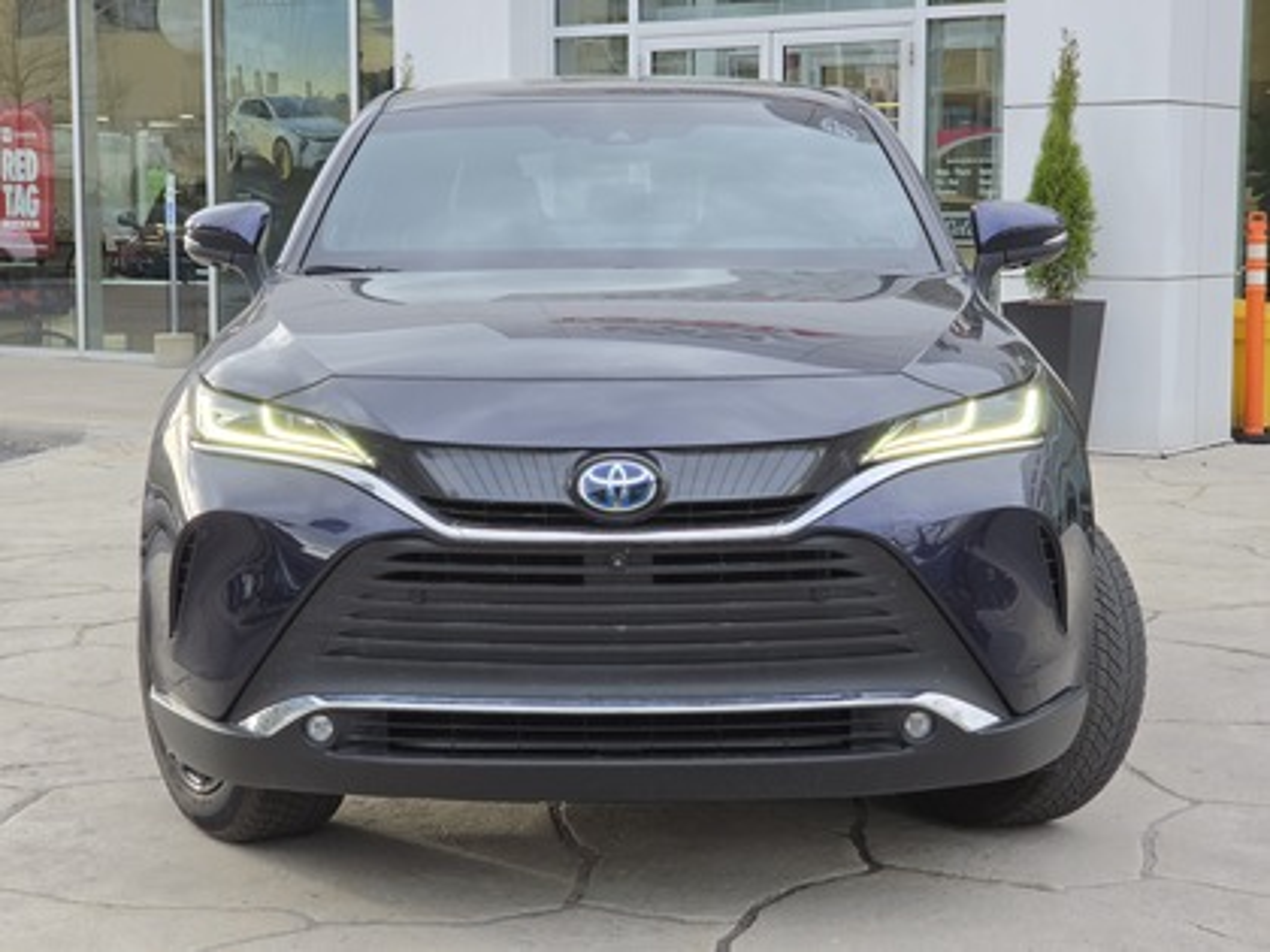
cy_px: 476
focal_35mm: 69
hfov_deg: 28.2
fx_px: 2531
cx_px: 635
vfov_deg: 21.3
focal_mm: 7
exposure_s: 1/125
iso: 25
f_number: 2.4
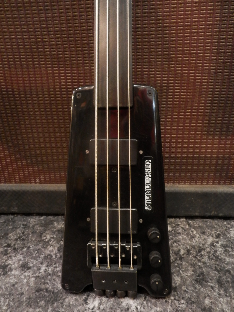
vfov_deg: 71.6
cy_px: 156
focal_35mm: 24
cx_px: 117
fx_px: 216
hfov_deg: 56.8
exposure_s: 1/4
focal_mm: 4.2
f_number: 3
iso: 800
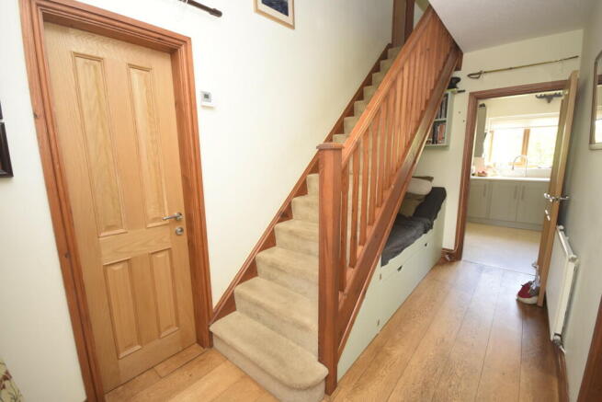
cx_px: 301
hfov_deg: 100.4
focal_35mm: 15
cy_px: 201
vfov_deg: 77.4
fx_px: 251
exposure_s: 1/60
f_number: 4
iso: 1000
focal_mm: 10
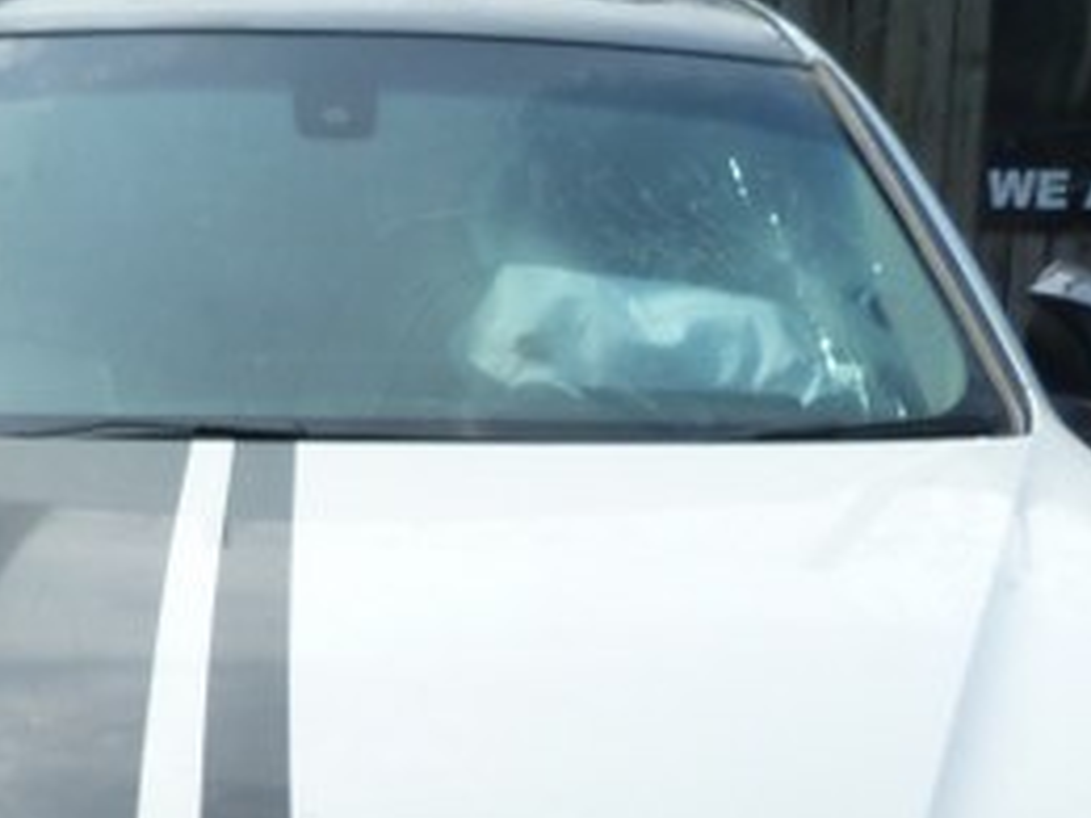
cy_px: 1036
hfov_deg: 25.3
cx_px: 428
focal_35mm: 77
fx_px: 2427
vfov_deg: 18.0
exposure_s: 1/250
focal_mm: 4.5
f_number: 4.5
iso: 125
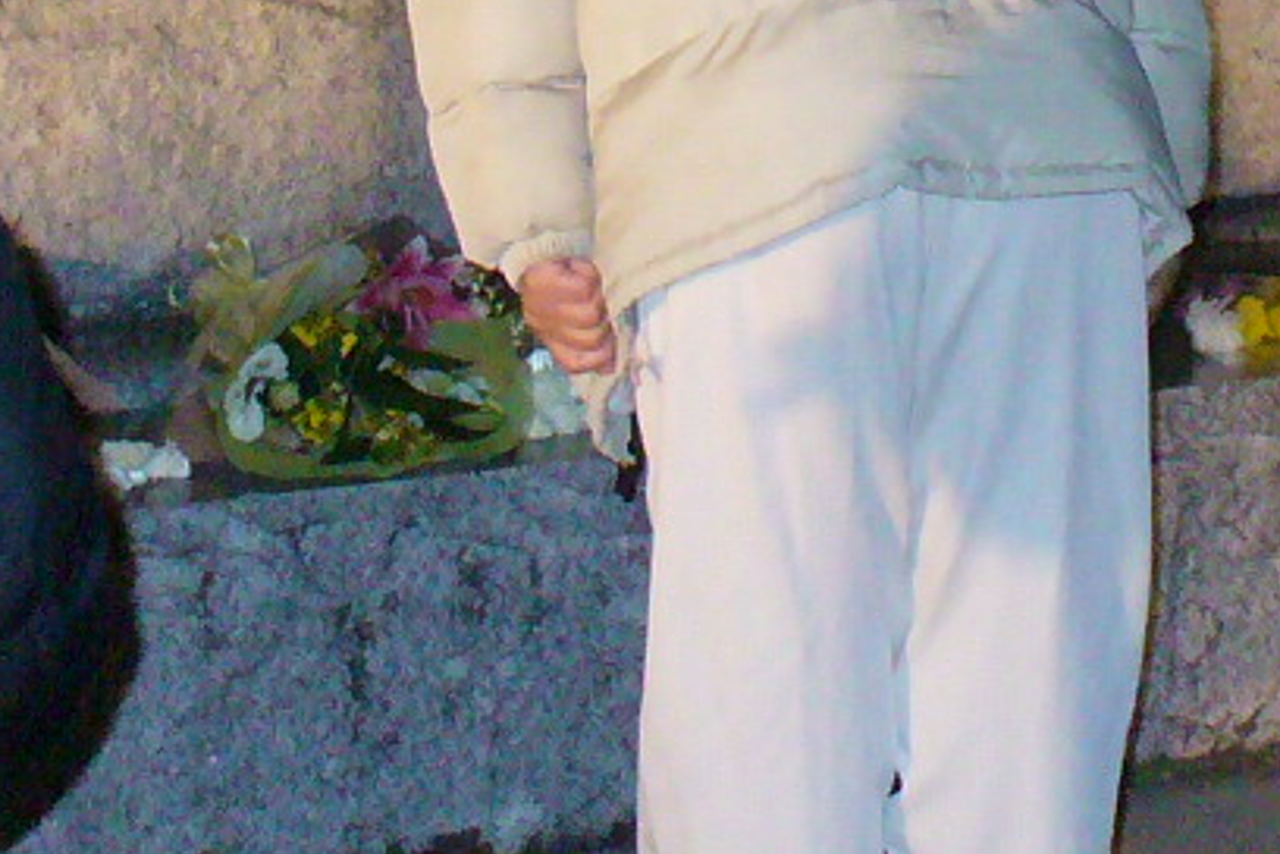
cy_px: -493
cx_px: 1026
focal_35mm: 151
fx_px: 5368
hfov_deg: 13.5
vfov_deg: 8.8
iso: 400
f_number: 2.8
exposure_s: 1/60
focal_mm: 6.1
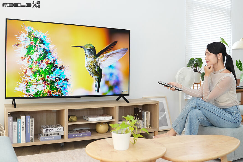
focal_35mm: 36
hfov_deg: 53.1
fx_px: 243
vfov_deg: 36.9
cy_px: 81
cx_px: 122
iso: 500
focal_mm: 24
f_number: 2.8
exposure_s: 1/160
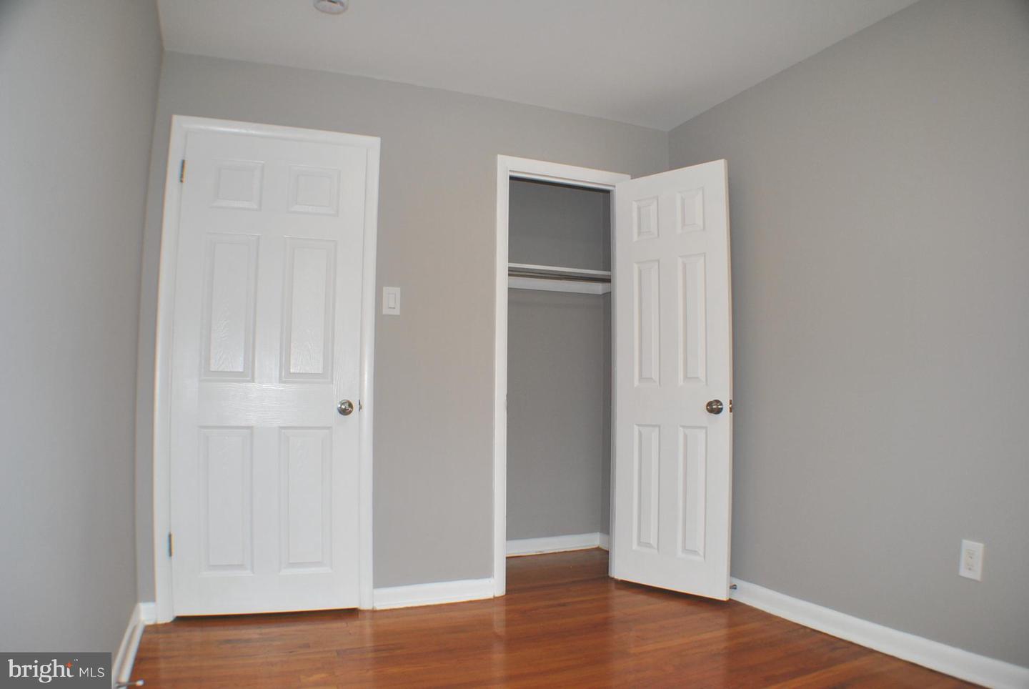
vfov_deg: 43.7
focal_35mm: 30
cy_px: 344
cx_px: 514
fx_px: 859
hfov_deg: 61.9
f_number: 3.8
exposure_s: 1/60
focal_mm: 20
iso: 200
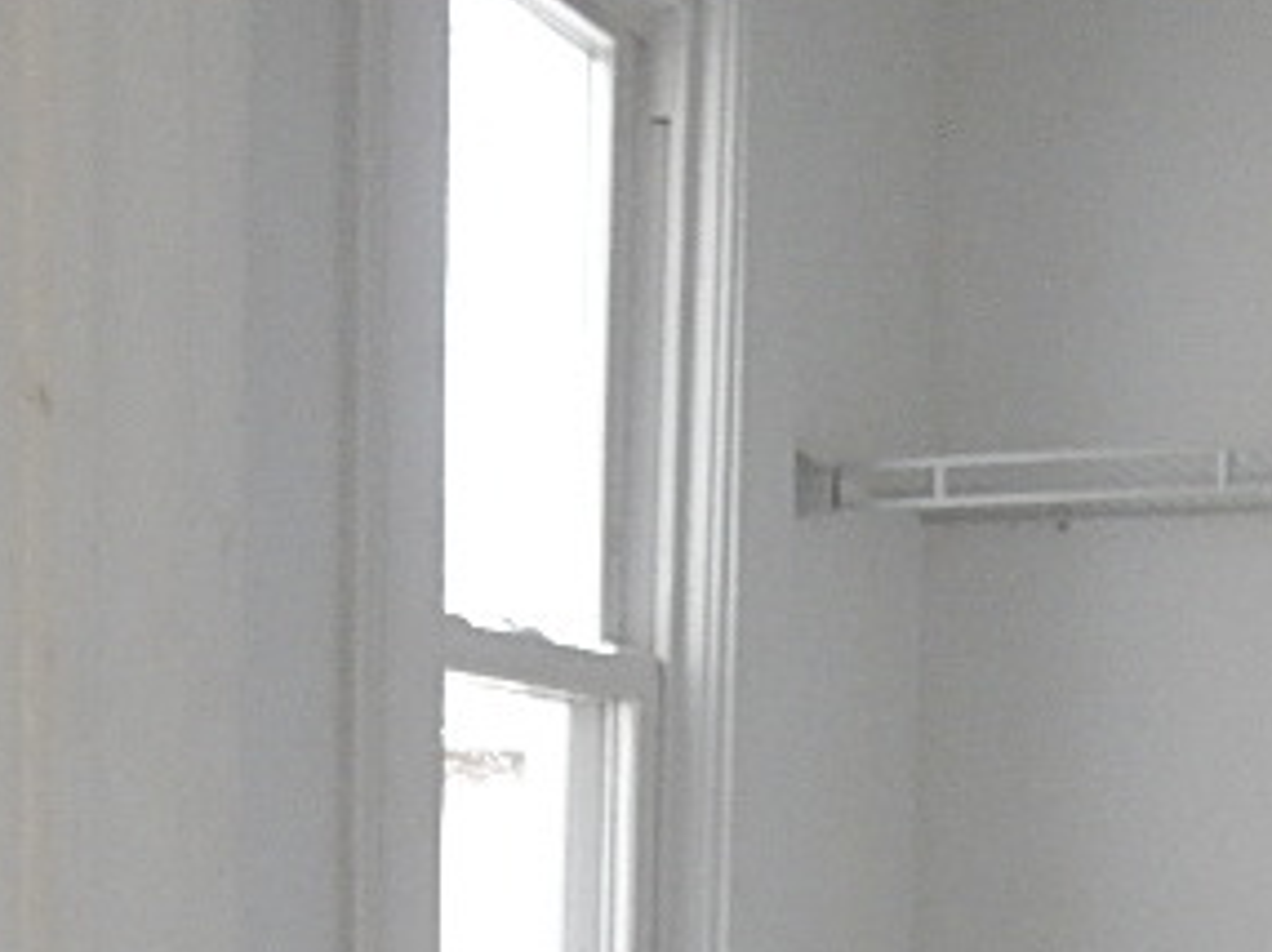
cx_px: 1072
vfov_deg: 24.4
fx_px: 2056
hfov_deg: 33.1
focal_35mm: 56
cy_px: 1037
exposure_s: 1/160
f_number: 3.7
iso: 400
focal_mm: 4.5
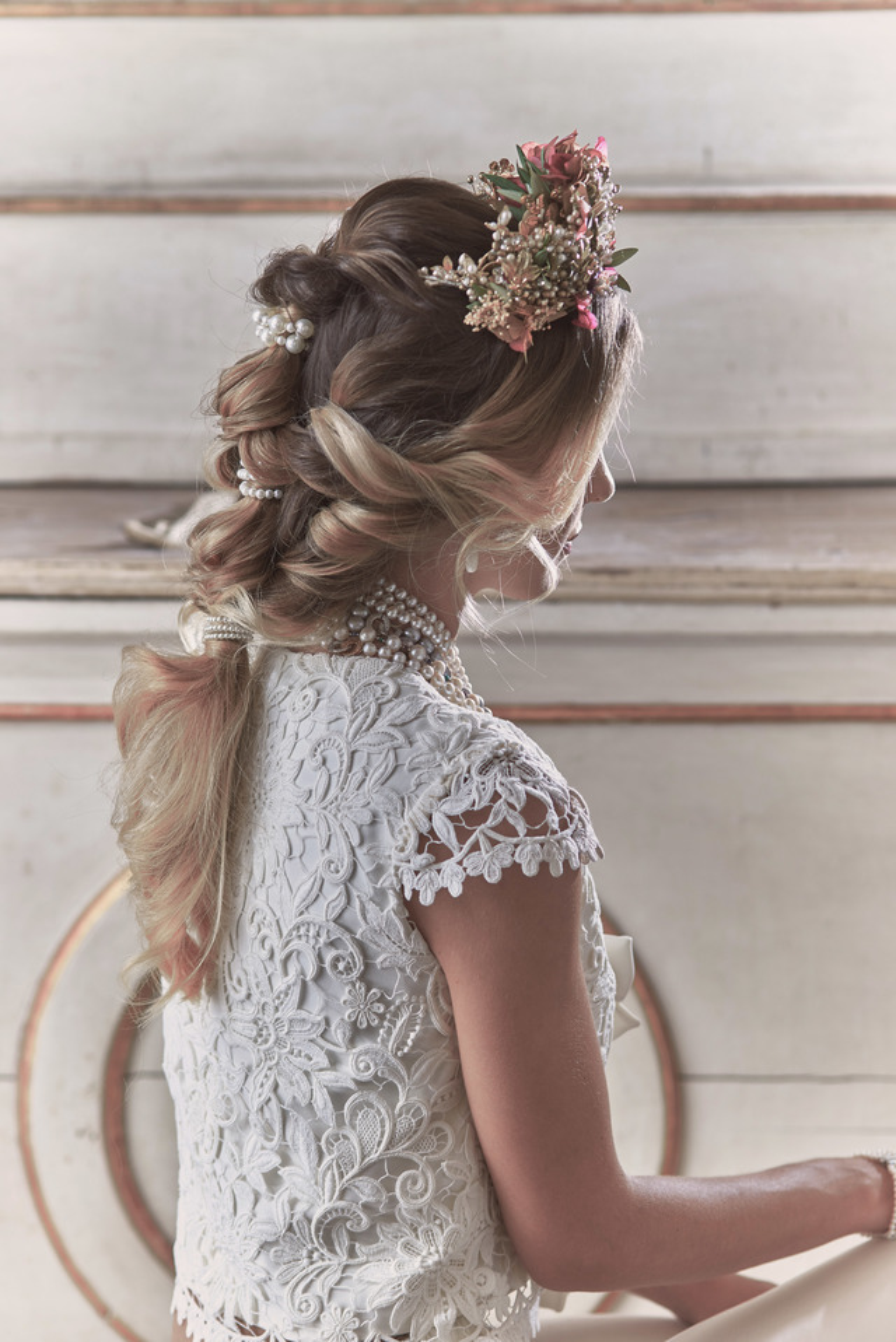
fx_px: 3917
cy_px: 671
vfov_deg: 19.5
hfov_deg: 13.0
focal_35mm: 105
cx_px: 448
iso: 320
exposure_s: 1/160
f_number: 4.5
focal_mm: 105
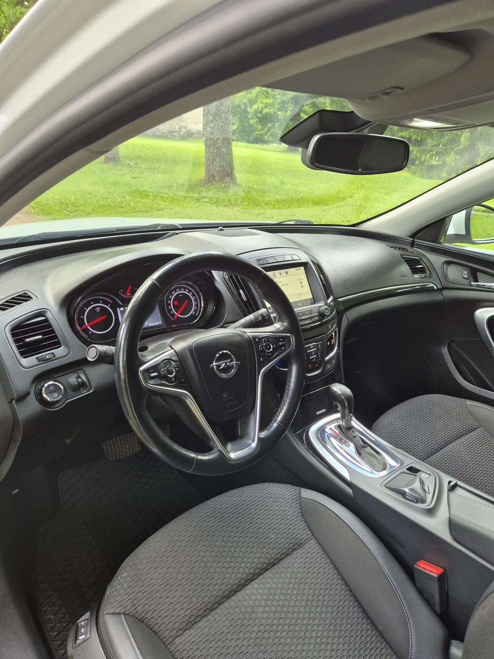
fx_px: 438
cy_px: 330
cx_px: 247
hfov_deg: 58.9
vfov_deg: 73.9
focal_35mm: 23
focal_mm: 5.4
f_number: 1.8
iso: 125
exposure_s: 1/180
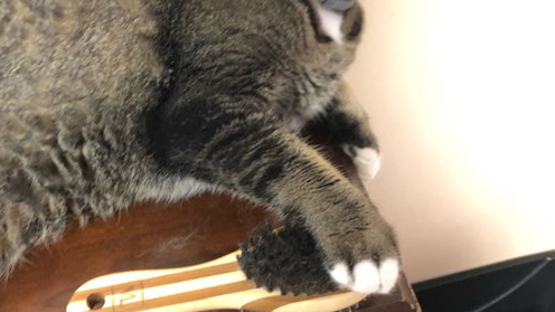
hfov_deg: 49.4
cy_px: 121
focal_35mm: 41
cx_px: 276
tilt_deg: -48.1
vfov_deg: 28.9
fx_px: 603
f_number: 1.8
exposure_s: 1/4
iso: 125
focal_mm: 3.99
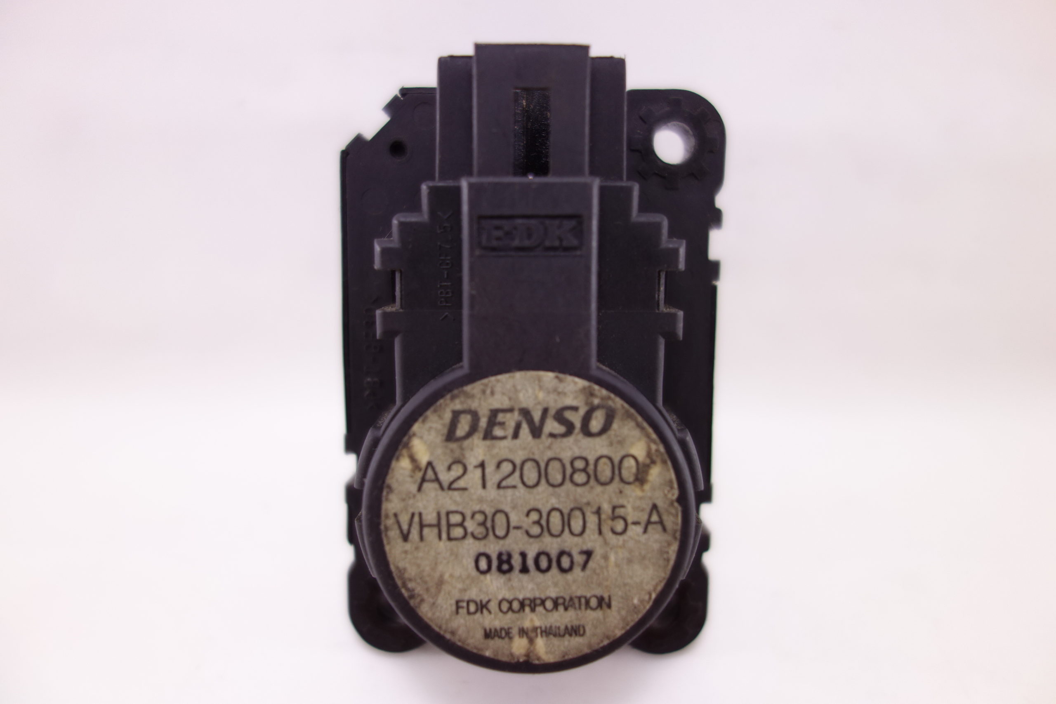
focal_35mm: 28
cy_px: 352
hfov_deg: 65.5
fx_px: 821
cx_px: 528
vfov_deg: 46.4
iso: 125
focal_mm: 10.4
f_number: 1.8
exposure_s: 1/100
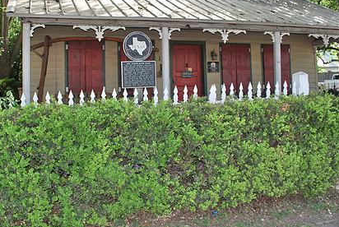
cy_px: 70
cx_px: 146
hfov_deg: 50.5
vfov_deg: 34.7
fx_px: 358
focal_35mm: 38
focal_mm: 18
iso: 100
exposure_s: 1/200
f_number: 4.5
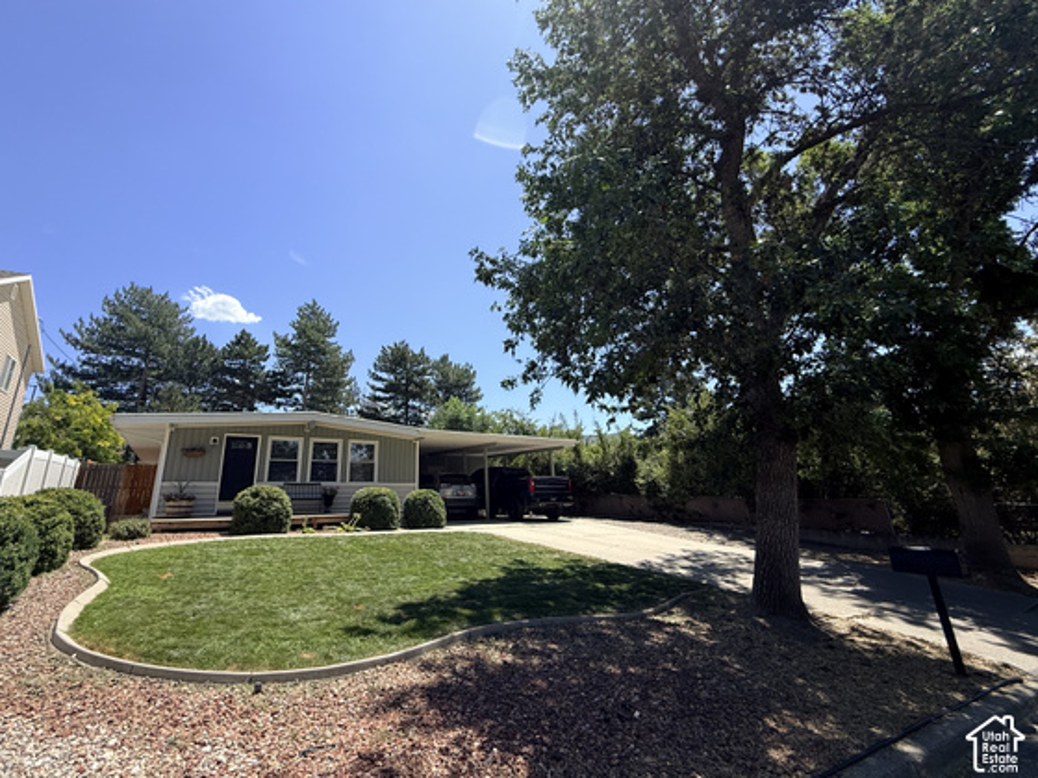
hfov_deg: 94.0
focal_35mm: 16
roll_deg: +0.6
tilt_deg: +18.8
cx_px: 450
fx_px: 480
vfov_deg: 77.8
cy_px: 341
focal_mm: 2.22
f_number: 2.2
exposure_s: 1/1698
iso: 50
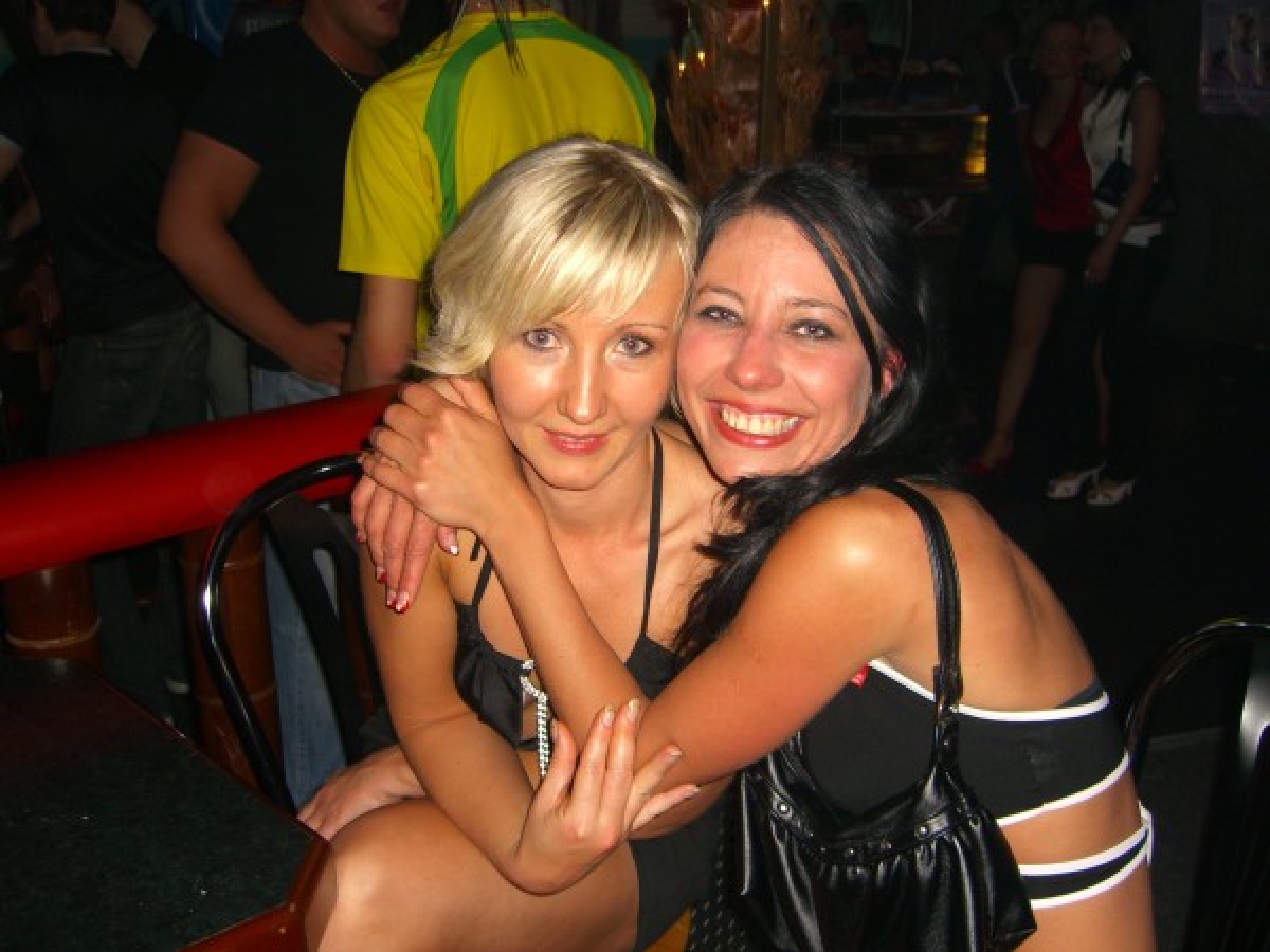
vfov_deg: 37.7
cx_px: 635
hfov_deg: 49.0
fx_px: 1394
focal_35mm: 38
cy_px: 476
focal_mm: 7.9
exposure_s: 1/60
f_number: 2.8
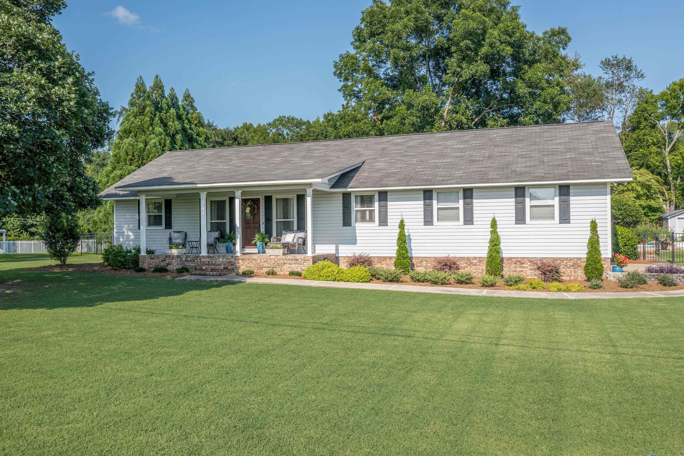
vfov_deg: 43.6
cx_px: 327
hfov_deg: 61.9
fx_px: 570
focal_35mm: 30
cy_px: 227
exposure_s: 1/500
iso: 100
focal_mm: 10.26
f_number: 4.5
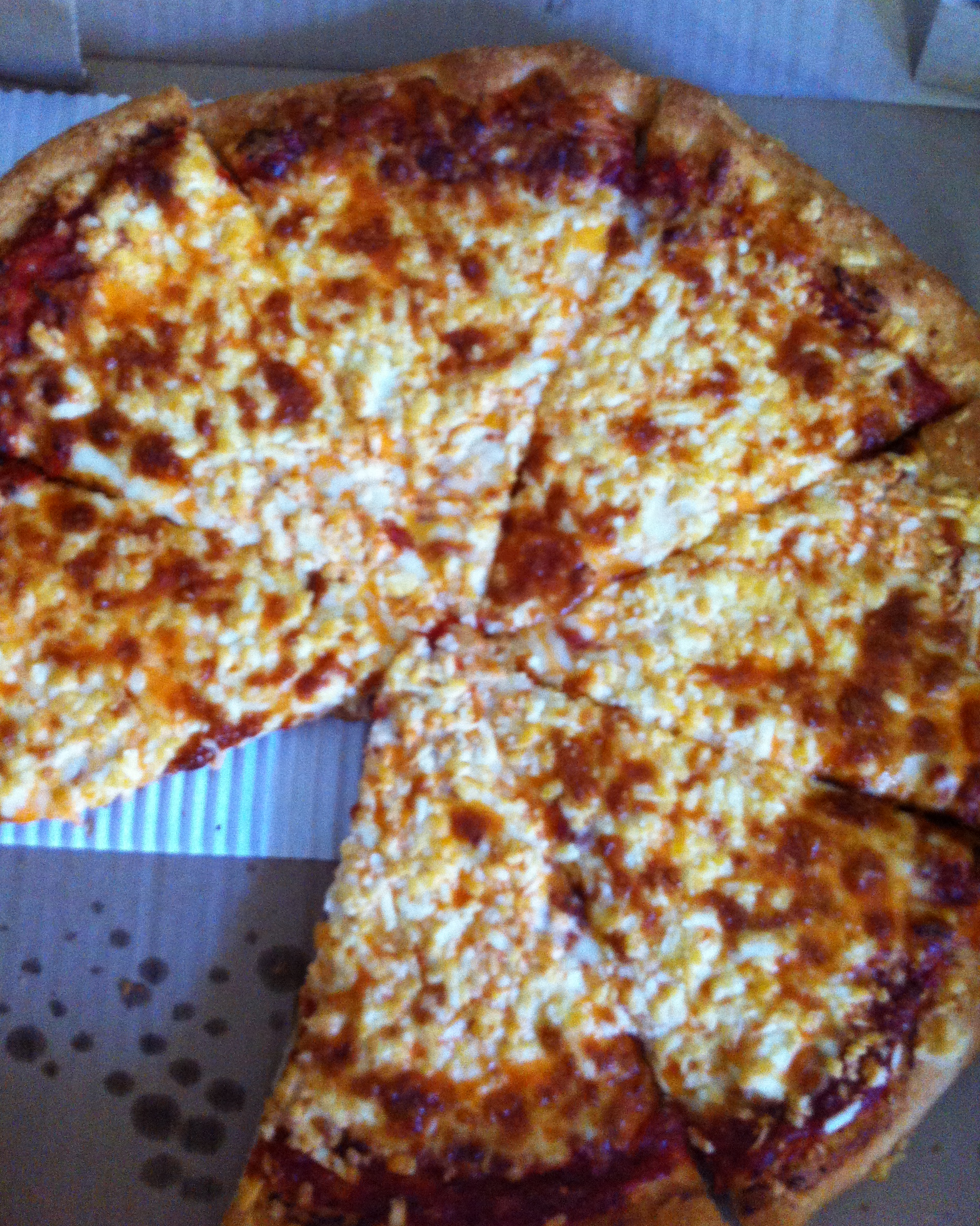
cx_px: 485
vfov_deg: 49.0
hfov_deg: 40.1
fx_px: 1341
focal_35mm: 37
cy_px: 568
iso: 320
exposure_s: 1/15
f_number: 2.8
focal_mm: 3.85
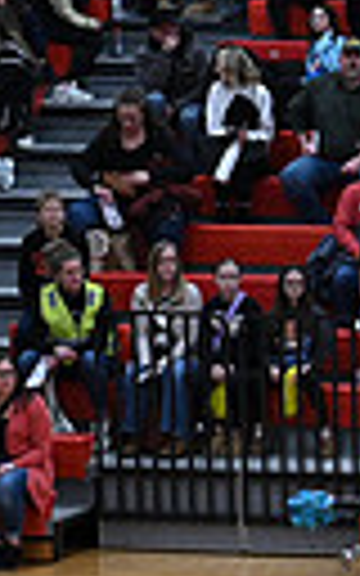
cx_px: 1107
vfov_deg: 6.5
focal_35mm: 323
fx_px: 5070
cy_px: 713
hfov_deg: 3.9
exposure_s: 1/400
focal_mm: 70
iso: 4000
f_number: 4
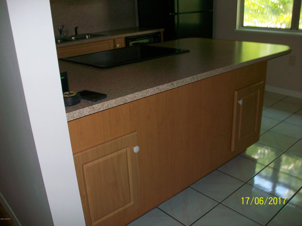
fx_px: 279
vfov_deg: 44.2
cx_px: 151
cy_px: 113
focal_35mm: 32
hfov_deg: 56.8
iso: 120
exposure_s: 1/60
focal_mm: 5.7
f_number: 2.8
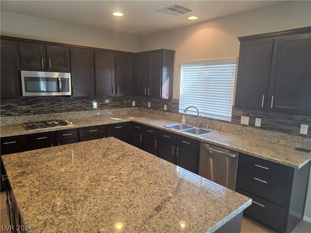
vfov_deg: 58.9
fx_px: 207
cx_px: 156
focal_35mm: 23
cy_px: 116
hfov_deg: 73.9
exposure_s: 1/120
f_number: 1.7
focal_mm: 6.3
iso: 125
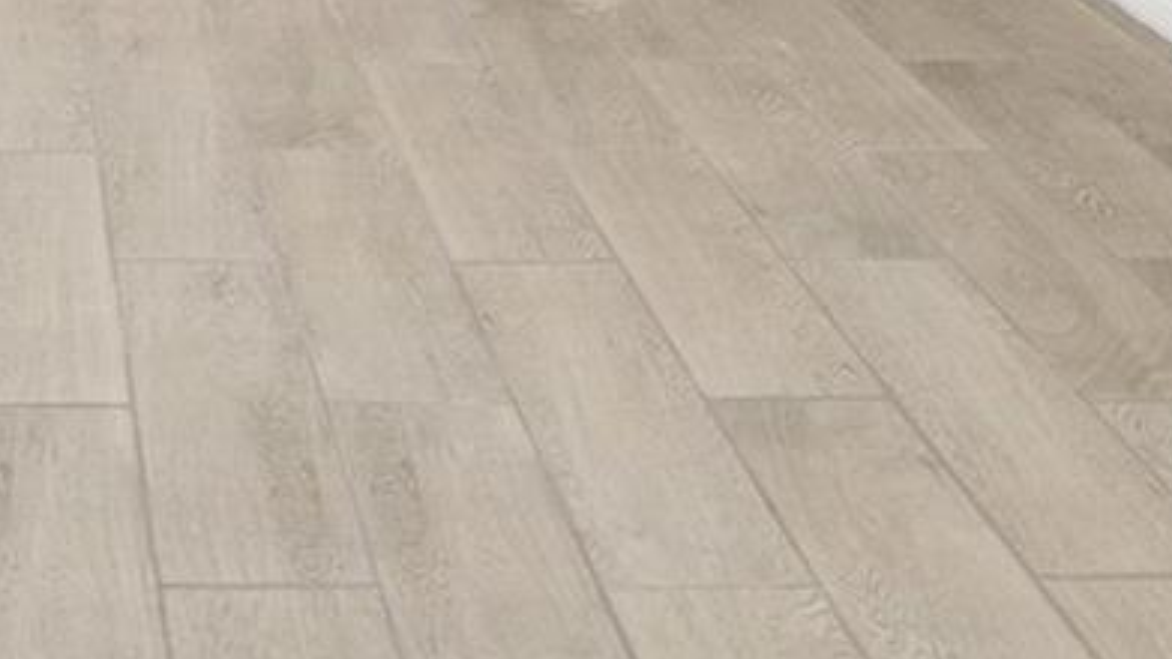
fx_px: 1865
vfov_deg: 14.8
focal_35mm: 60
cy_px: -806
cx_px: -30
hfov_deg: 31.9
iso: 250
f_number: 7.1
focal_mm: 14
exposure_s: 1/2.5
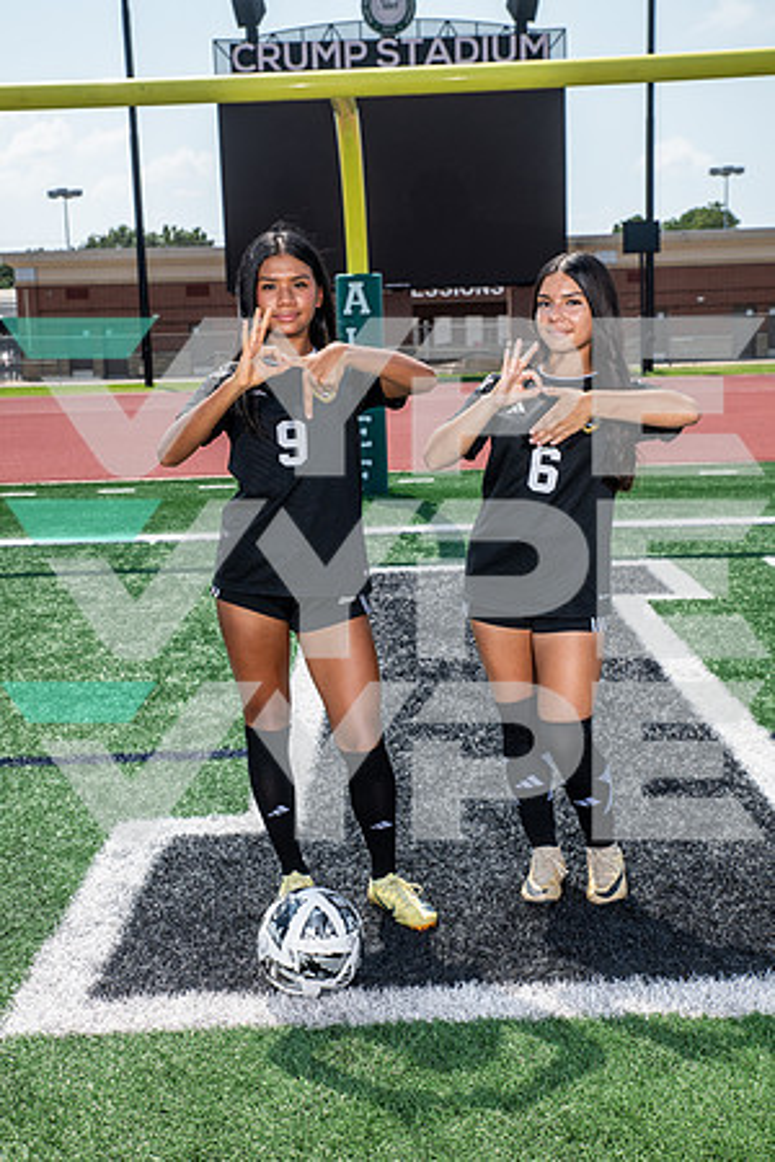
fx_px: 1485
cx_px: 388
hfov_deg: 29.2
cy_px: 581
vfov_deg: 42.7
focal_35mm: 46
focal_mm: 46
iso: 100
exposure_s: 1/320
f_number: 7.1
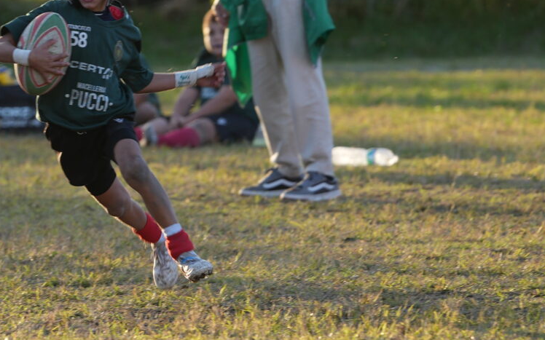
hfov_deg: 3.0
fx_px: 10364
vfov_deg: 1.9
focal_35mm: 698
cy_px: 118
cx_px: 5
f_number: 3.5
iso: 160
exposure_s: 1/320
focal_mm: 200
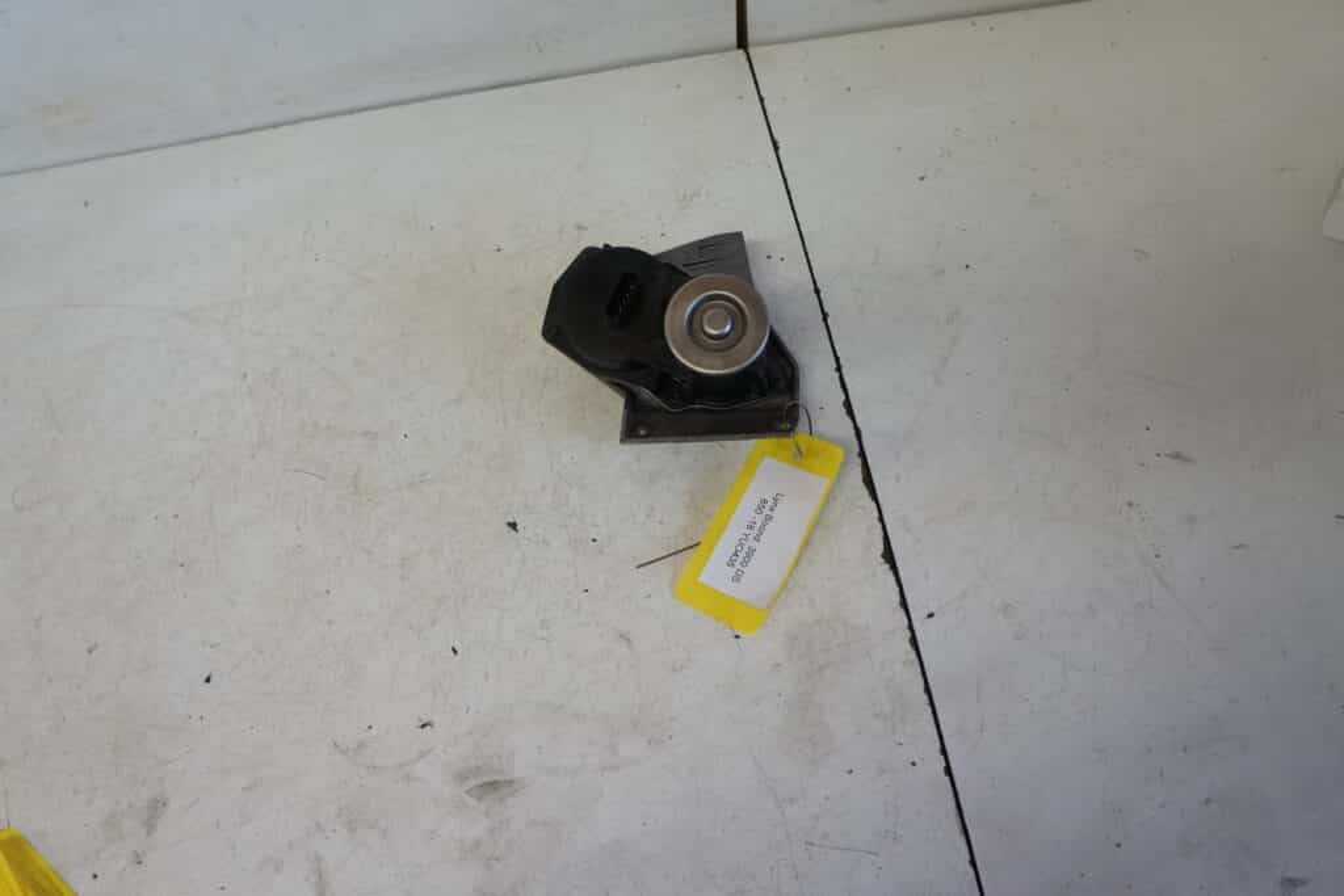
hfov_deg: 64.5
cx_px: 672
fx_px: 1064
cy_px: 448
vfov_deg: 45.7
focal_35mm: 28
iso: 640
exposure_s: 1/60
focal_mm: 19
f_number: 4
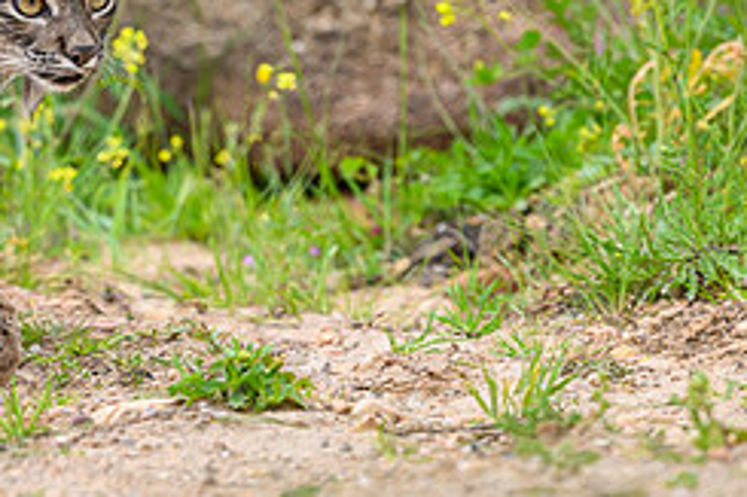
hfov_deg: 2.0
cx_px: -20
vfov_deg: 1.3
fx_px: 21834
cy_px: 21
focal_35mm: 1053
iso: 800
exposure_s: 1/1000
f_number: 4
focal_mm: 400
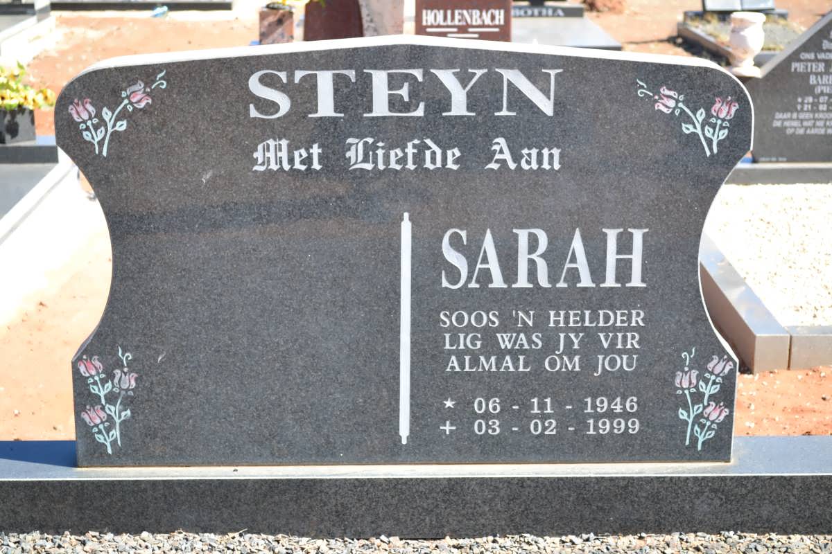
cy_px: 277
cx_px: 416
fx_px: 1456
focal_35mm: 63
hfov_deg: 31.9
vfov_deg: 21.6
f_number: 5.6
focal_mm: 42
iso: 320
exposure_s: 1/125
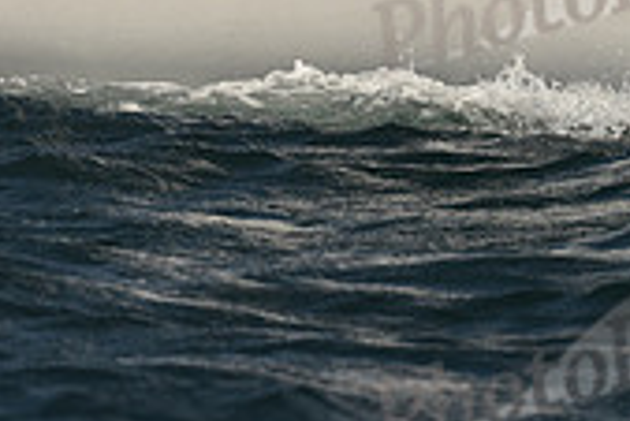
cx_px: 183
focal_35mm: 859
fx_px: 15045
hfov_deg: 2.4
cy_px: -162
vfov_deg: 1.6
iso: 250
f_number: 8
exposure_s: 1/1000
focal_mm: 250
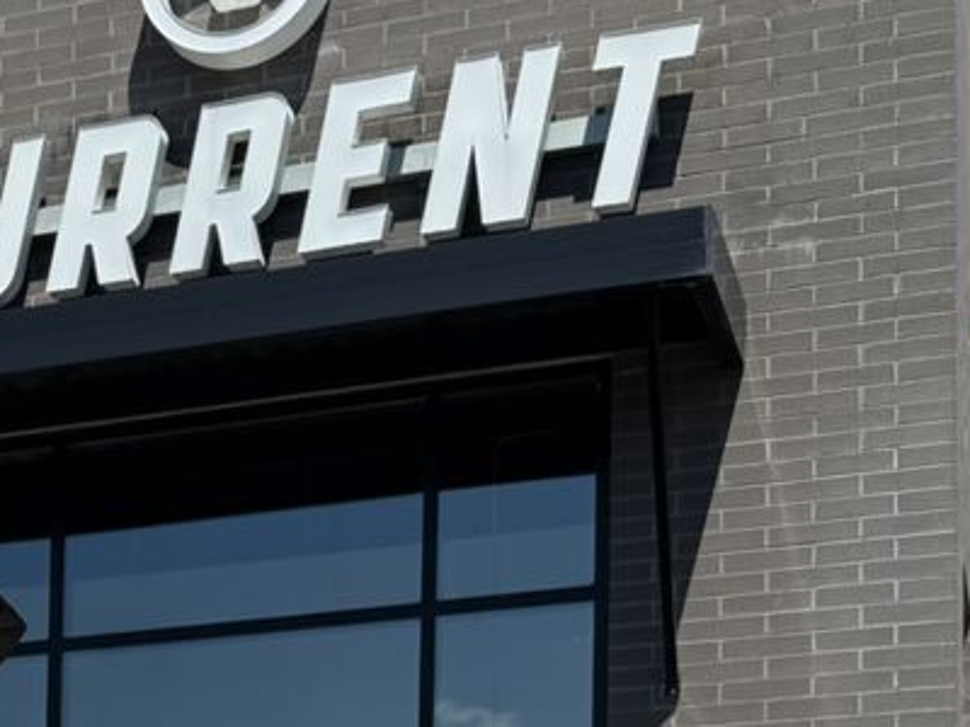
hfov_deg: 19.4
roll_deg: -1.5
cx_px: -167
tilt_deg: +3.8
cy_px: 1134
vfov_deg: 14.3
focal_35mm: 96
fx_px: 2690
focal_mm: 6.76
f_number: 1.78
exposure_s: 1/3597
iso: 80
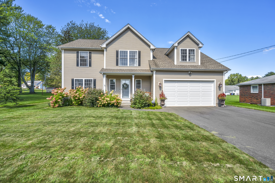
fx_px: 107
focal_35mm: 14
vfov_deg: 81.1
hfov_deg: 104.3
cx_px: 138
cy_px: 92
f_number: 7.1
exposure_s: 1/640
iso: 320
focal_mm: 14
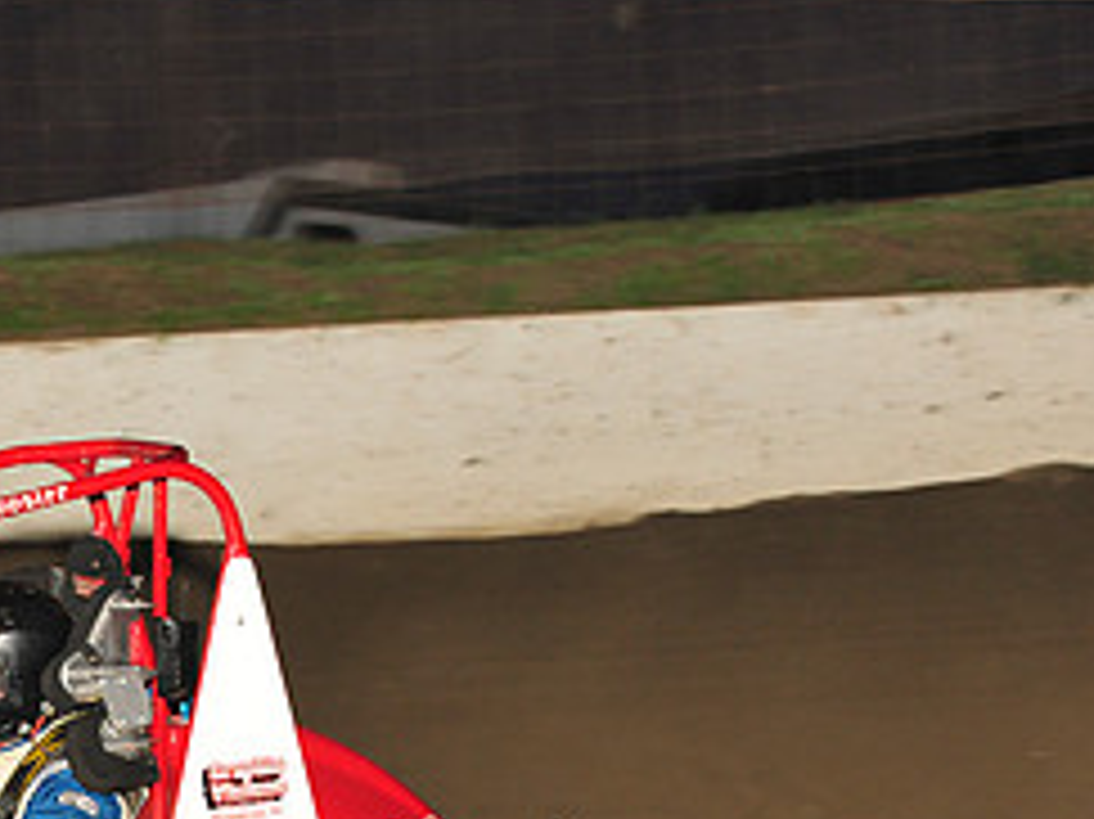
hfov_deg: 7.7
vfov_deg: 5.8
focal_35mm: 257
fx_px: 8118
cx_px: -50
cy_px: 774
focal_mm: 112
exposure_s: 1/320
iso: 800
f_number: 6.3
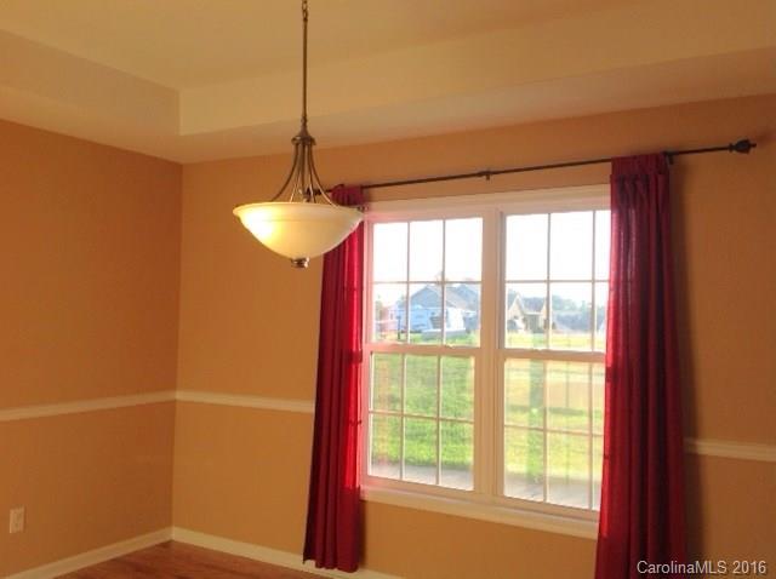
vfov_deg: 40.6
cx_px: 388
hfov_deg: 52.7
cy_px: 290
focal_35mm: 35
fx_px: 783
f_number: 2.4
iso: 50
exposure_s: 1/229
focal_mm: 4.28
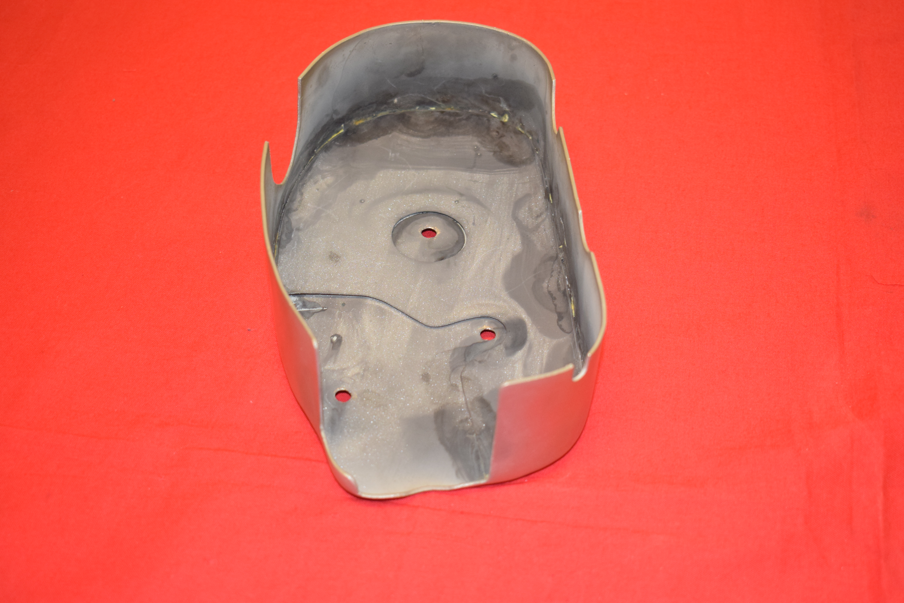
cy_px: 302
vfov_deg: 25.1
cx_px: 452
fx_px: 1356
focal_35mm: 54
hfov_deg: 36.9
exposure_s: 1/80
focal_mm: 36
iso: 1250
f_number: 5
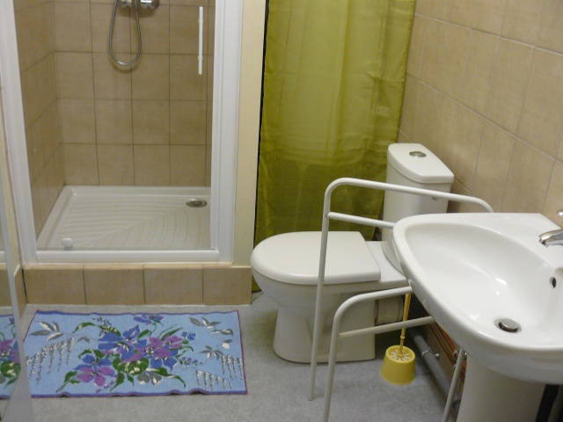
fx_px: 586
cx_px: 282
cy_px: 211
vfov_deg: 39.7
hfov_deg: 51.4
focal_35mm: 36
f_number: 2.8
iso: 200
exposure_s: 1/13
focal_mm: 6
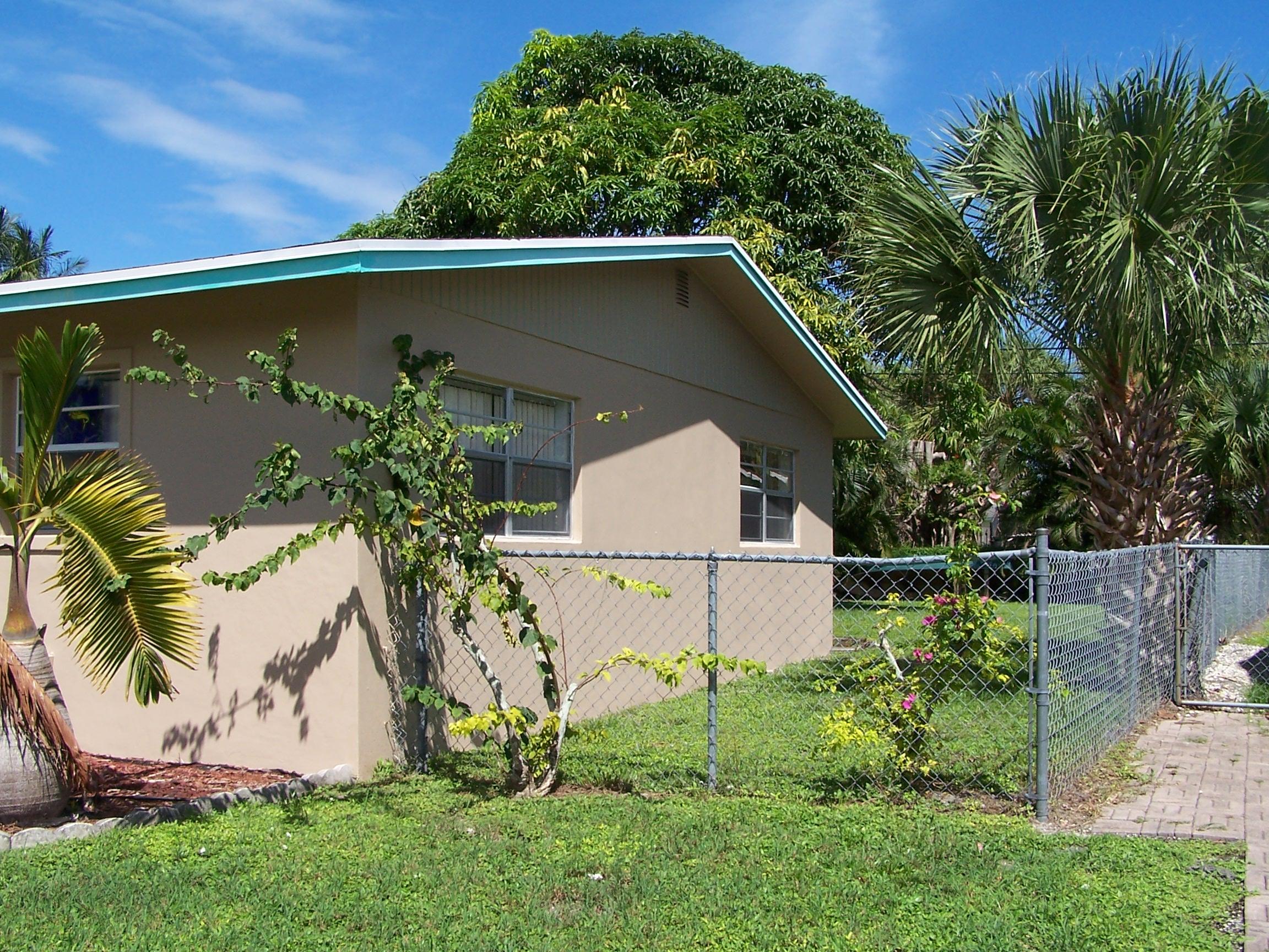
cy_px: 476
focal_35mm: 40
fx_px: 1466
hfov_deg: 46.8
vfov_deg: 36.0
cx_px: 634
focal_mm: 6.7
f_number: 5.6
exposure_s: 1/350
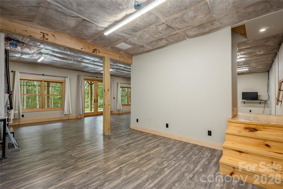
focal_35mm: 16
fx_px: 122
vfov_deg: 75.6
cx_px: 142
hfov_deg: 98.5
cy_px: 94
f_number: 7.1
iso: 320
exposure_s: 1/30
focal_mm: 15.5
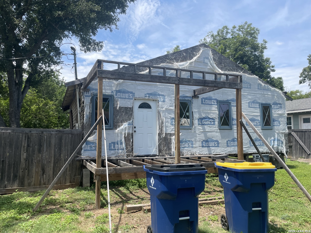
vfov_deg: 53.1
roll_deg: +0.9
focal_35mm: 26
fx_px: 234
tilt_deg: +3.3
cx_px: 156
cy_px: 116
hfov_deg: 67.3
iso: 32
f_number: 1.6
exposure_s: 1/2506
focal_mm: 4.2
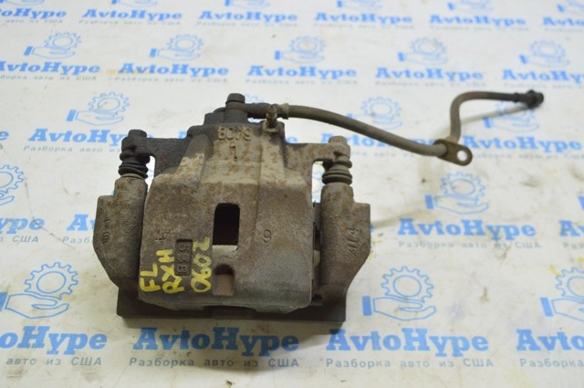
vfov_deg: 30.8
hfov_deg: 45.0
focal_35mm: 44
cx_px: 292
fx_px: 705
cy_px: 194
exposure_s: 1/20
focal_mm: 29
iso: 400
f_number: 5.6
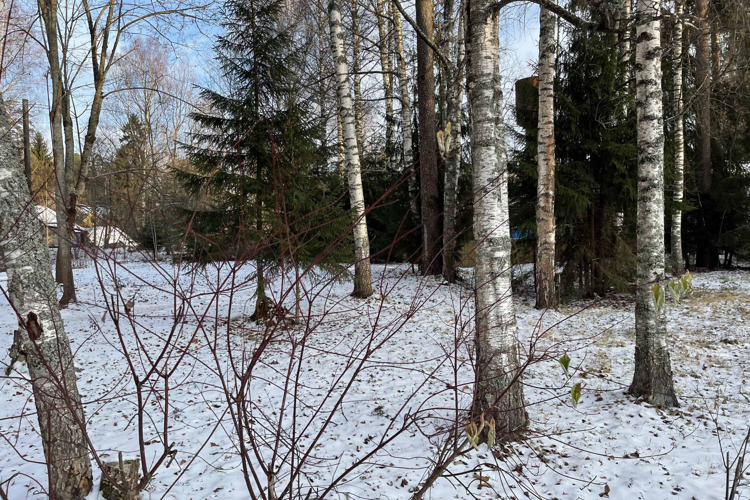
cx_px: 364
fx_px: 583
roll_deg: +2.2
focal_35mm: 28
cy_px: 259
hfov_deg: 65.5
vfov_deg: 46.4
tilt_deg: +0.5
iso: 32
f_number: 1.6
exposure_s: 1/740
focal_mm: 5.1
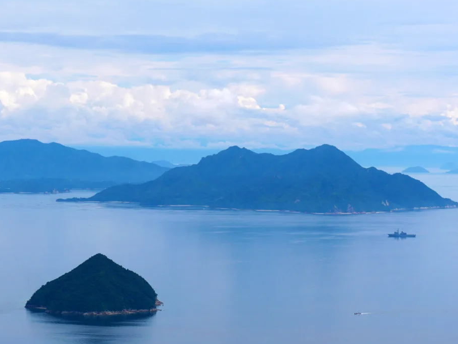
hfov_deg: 14.3
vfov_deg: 10.8
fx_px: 1827
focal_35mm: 138
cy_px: 188
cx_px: 226
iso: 200
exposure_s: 1/640
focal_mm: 61
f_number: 9
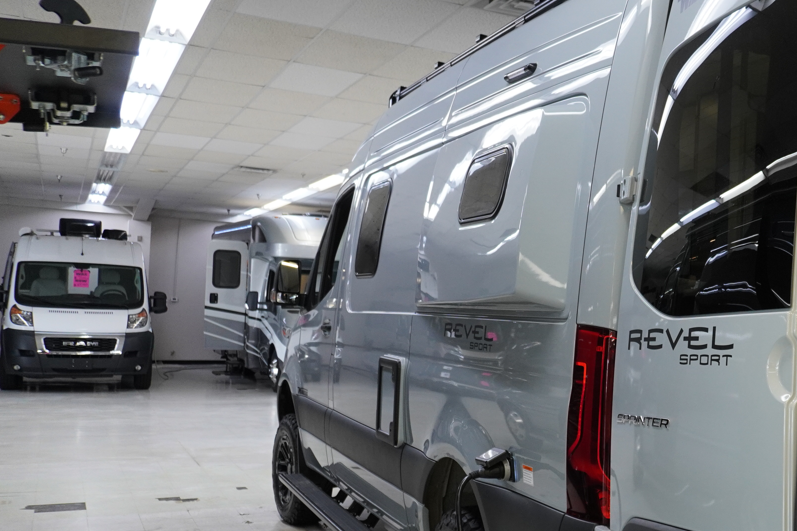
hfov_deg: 39.9
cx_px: 741
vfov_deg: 29.8
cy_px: 303
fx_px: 996
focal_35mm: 45
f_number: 4
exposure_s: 1/160
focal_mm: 16
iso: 800
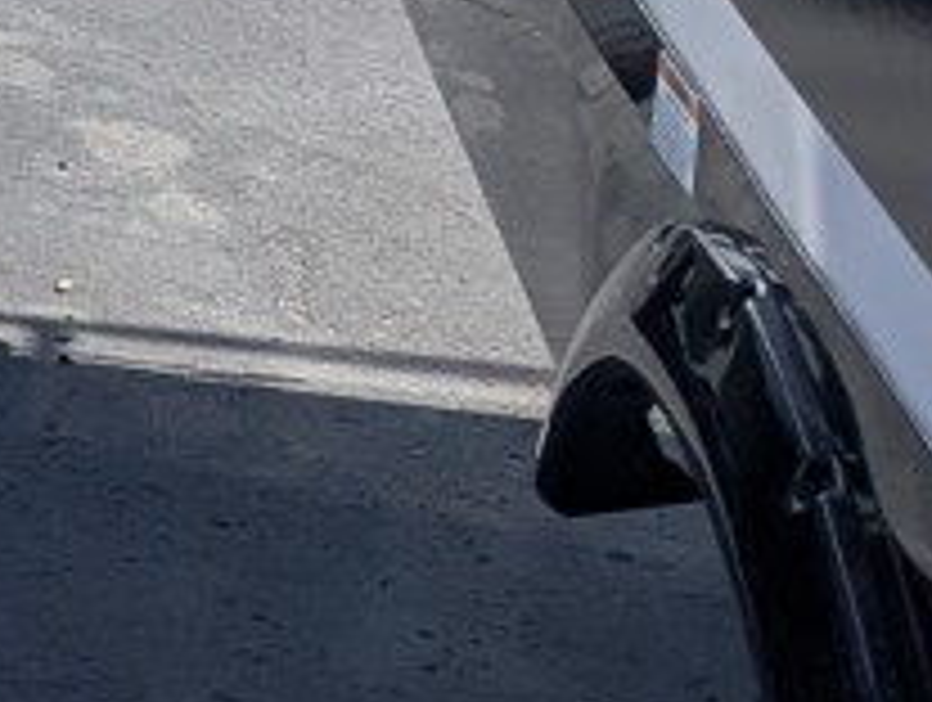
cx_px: -1542
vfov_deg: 8.3
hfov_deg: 10.1
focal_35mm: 162
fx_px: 4369
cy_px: -1089
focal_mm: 6.81
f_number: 1.85
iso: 48
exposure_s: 1/2762
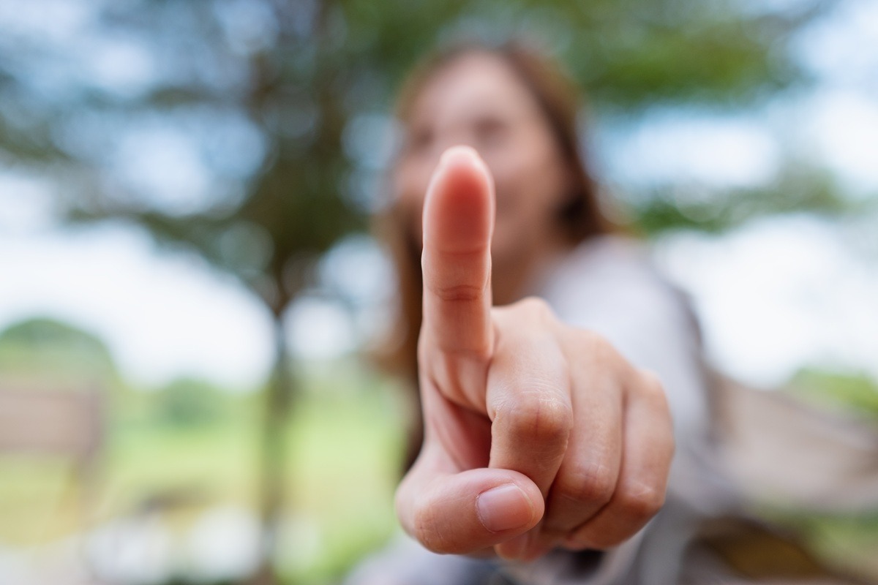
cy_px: 292
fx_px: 854
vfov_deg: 37.9
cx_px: 439
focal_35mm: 35
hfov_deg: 54.4
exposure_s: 1/1900
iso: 200
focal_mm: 23
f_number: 2
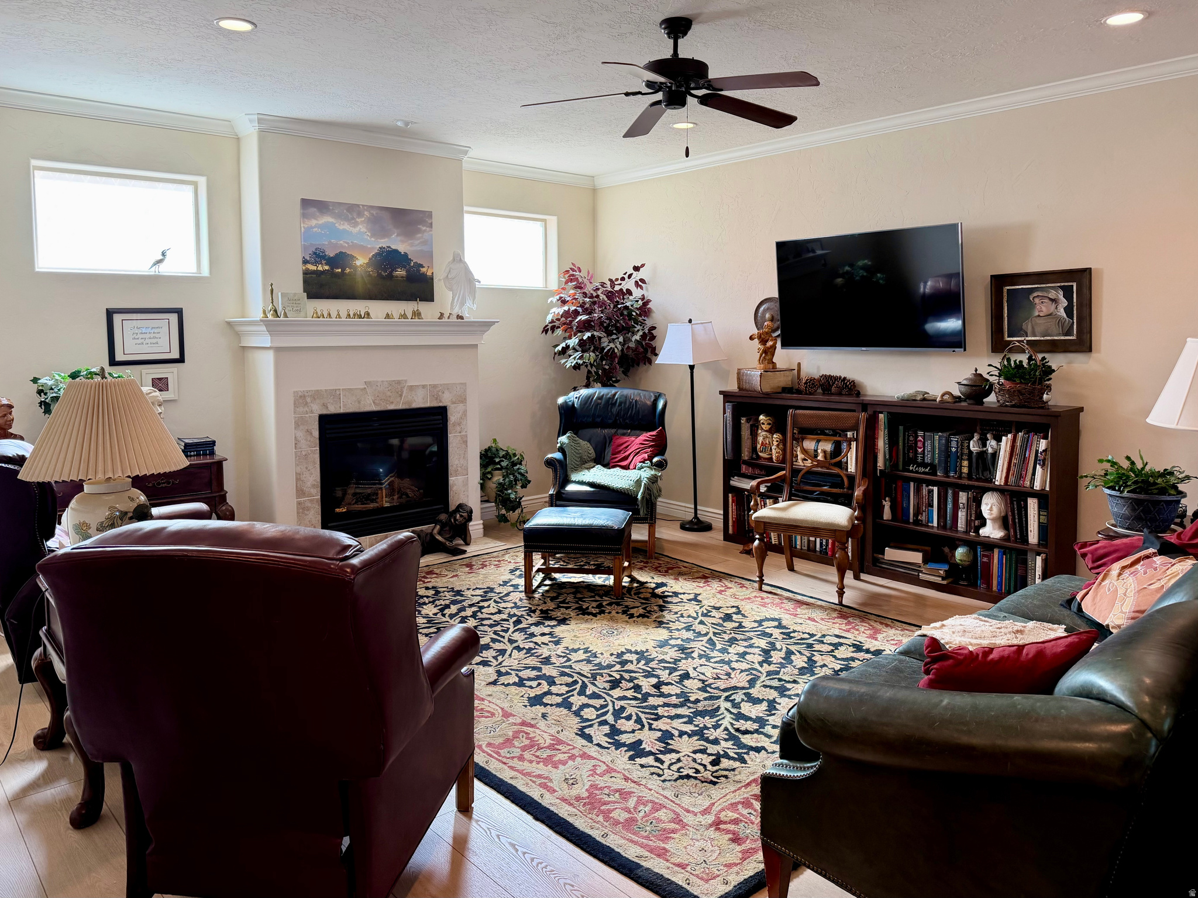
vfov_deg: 56.8
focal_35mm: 24
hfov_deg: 71.6
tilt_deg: -7.2
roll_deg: +0.8
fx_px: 831
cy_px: 449
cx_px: 599
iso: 160
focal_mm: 6.76
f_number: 1.78
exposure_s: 1/120
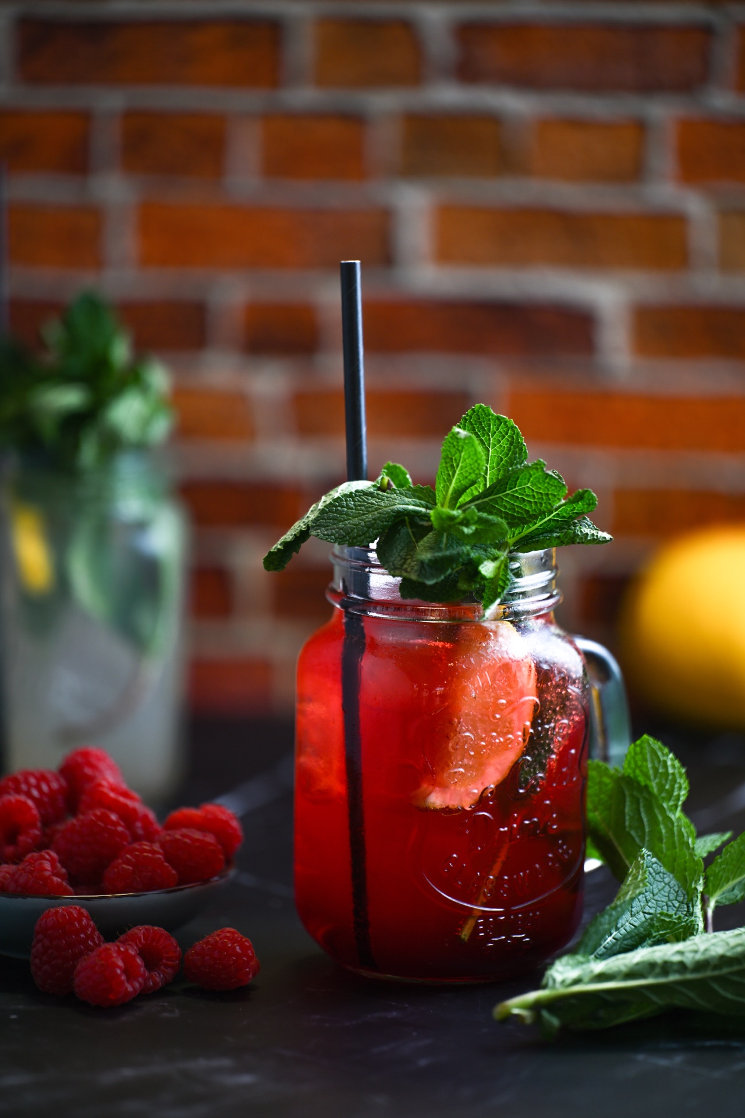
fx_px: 6208
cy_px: 559
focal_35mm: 200
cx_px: 372
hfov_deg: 6.9
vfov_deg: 10.3
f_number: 2.8
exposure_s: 1/80
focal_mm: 200
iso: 125
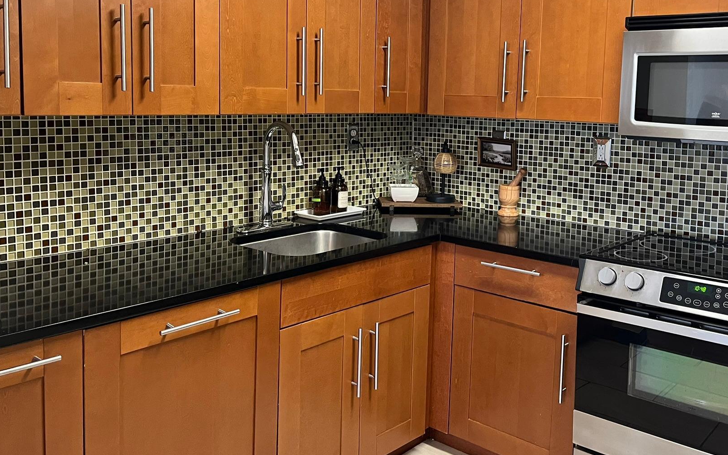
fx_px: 694
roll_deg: -1.3
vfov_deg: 36.1
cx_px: 394
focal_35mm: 35
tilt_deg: -5.1
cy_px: 169
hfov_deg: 55.3
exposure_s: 1/60
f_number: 1.6
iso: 250
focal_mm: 5.1
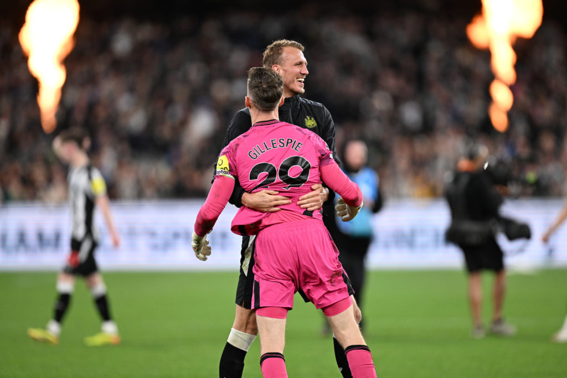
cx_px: 284
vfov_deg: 3.4
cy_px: 189
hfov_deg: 5.2
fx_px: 6300
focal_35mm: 400
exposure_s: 1/2436
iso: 2500
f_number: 2.8
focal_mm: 400
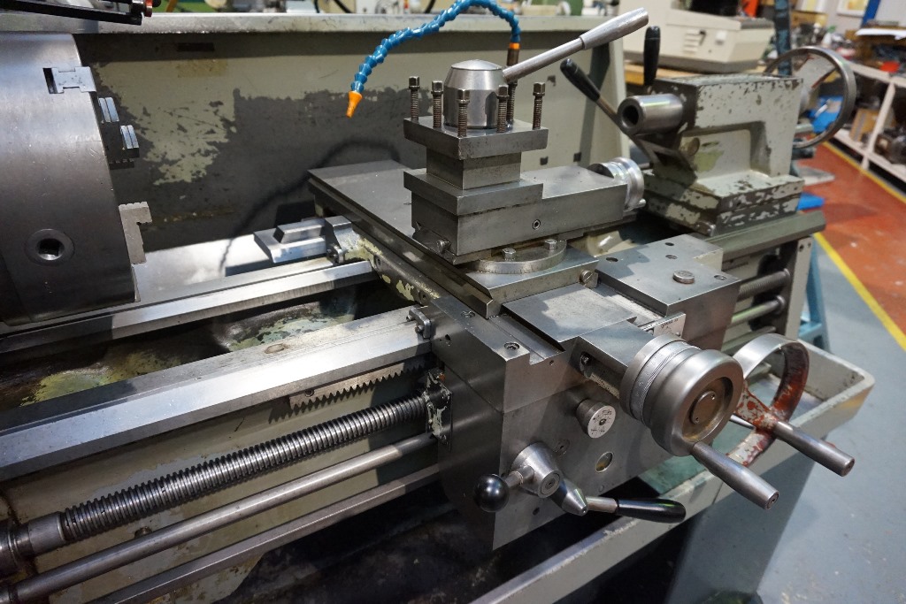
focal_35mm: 24
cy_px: 302
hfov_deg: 73.7
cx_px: 453
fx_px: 604
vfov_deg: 53.1
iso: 3200
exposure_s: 1/50
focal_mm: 16
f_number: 3.5
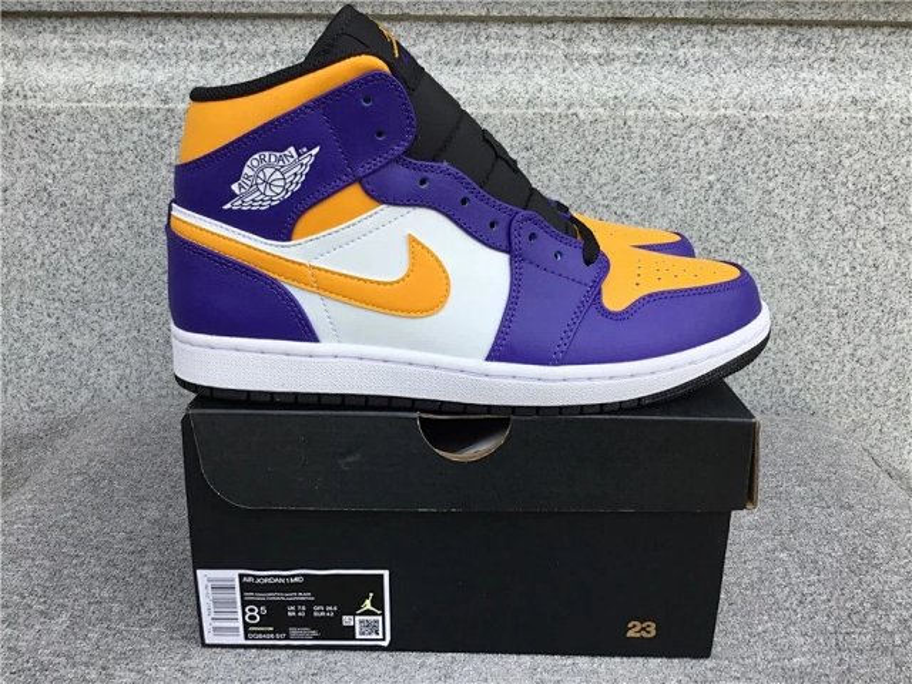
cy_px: 342
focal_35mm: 31
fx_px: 817
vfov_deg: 45.4
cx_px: 456
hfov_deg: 58.4
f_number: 2.4
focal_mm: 3.3
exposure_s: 1/234
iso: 25
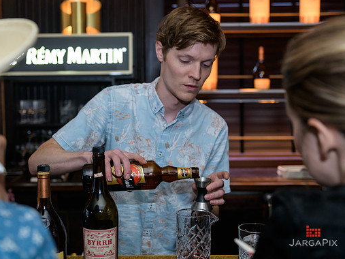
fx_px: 548
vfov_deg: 26.5
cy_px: 129
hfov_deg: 34.9
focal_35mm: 55
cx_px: 157
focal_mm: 50
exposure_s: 1/125
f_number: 3.2
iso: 1000
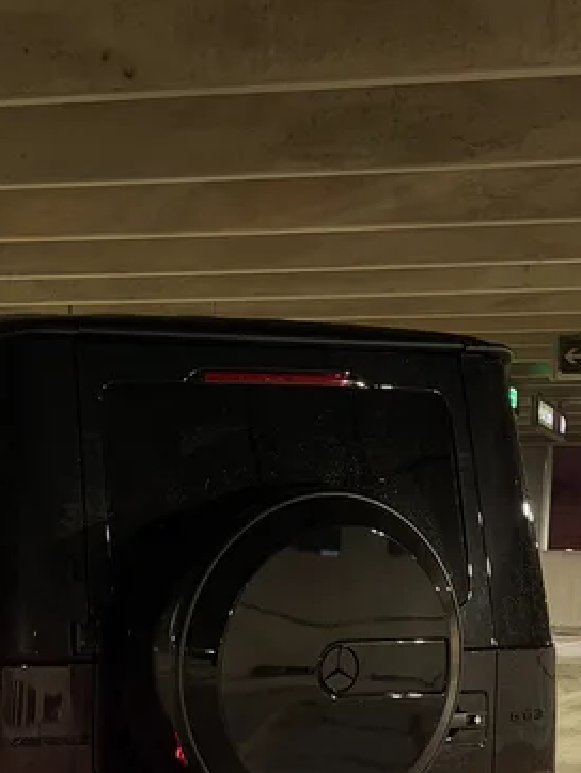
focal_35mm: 106
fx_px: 2369
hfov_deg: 13.8
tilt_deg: -4.5
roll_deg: -1.9
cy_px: 750
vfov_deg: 18.1
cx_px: -11
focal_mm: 6.76
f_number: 1.78
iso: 500
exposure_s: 1/30
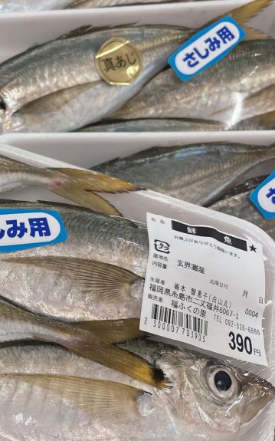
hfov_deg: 24.8
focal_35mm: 46
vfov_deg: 43.4
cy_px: 192
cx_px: -70
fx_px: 552
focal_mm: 5.96
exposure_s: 1/120
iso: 100
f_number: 1.6
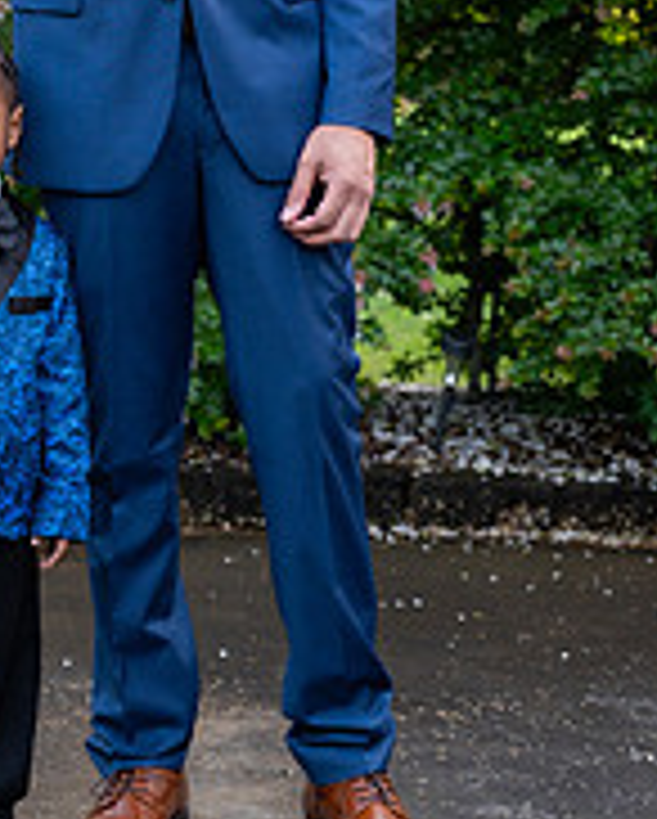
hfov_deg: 9.5
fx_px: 3931
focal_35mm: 162
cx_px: 137
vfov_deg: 11.9
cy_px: 248
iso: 800
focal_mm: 70
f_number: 4
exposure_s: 1/250
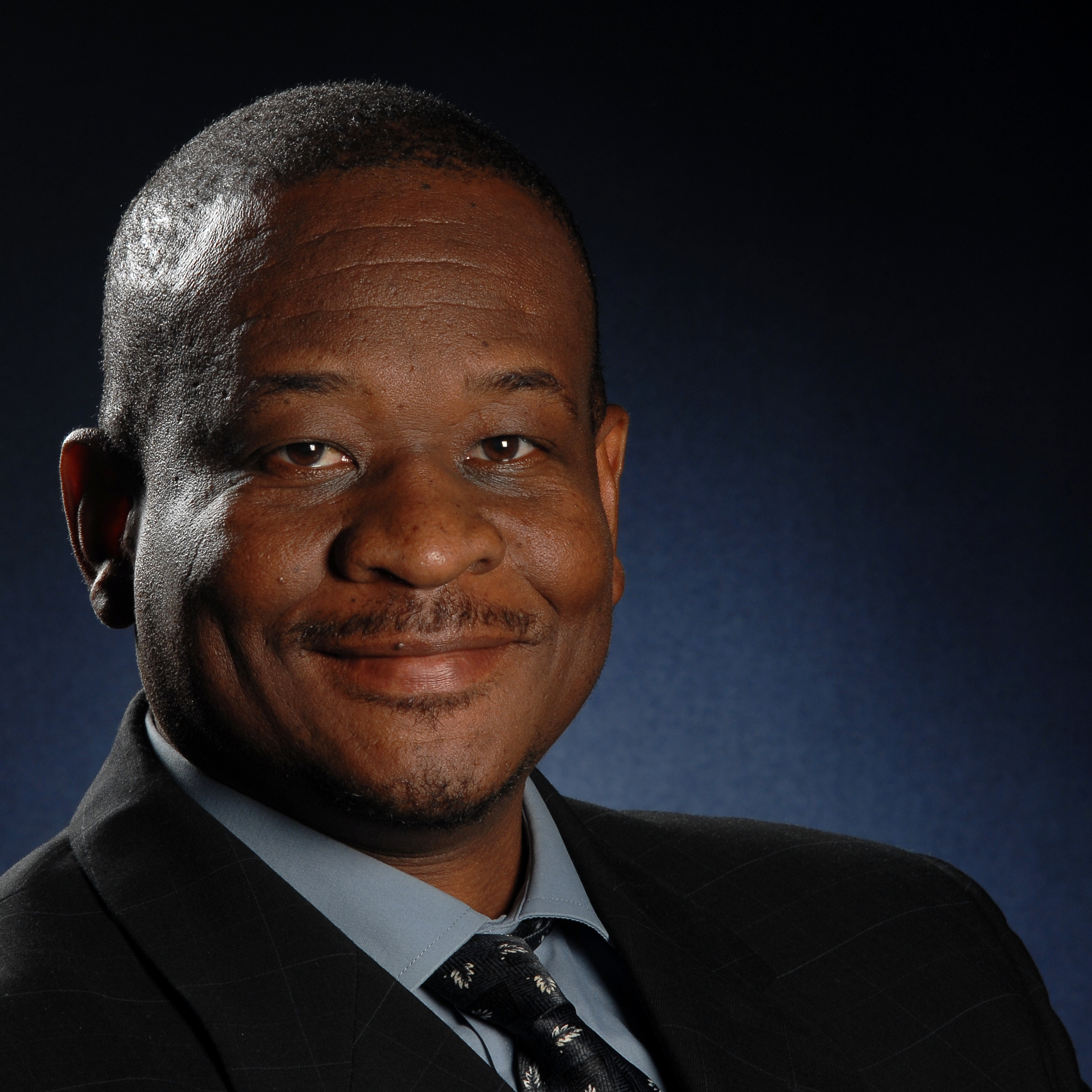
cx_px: 377
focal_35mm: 258
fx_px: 9195
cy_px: 546
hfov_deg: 6.8
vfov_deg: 6.8
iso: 125
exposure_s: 1/125
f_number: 11
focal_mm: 135
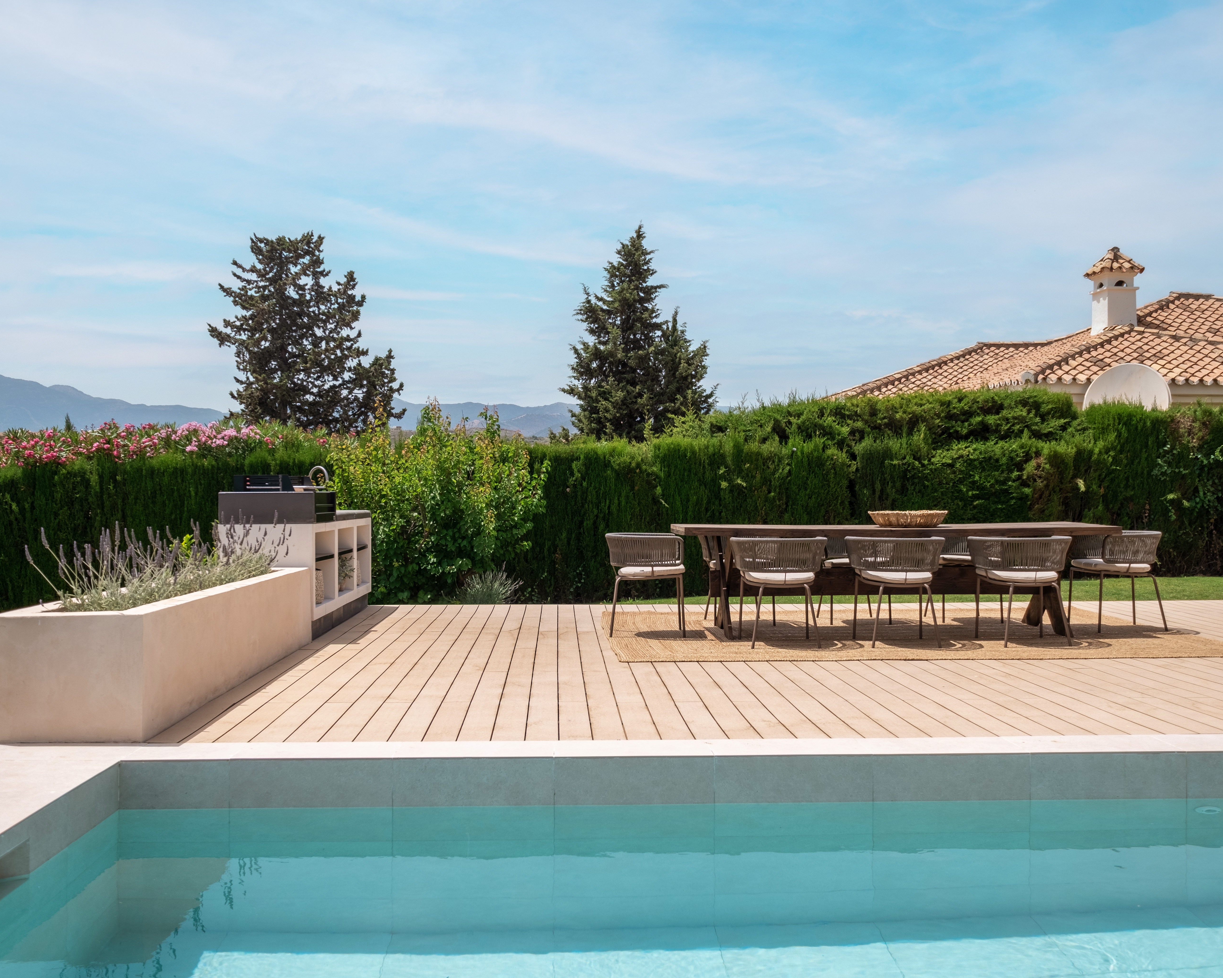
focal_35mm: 34
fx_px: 1231
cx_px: 592
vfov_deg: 43.4
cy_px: 488
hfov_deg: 52.8
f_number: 4
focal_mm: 20
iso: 160
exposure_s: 1/4000
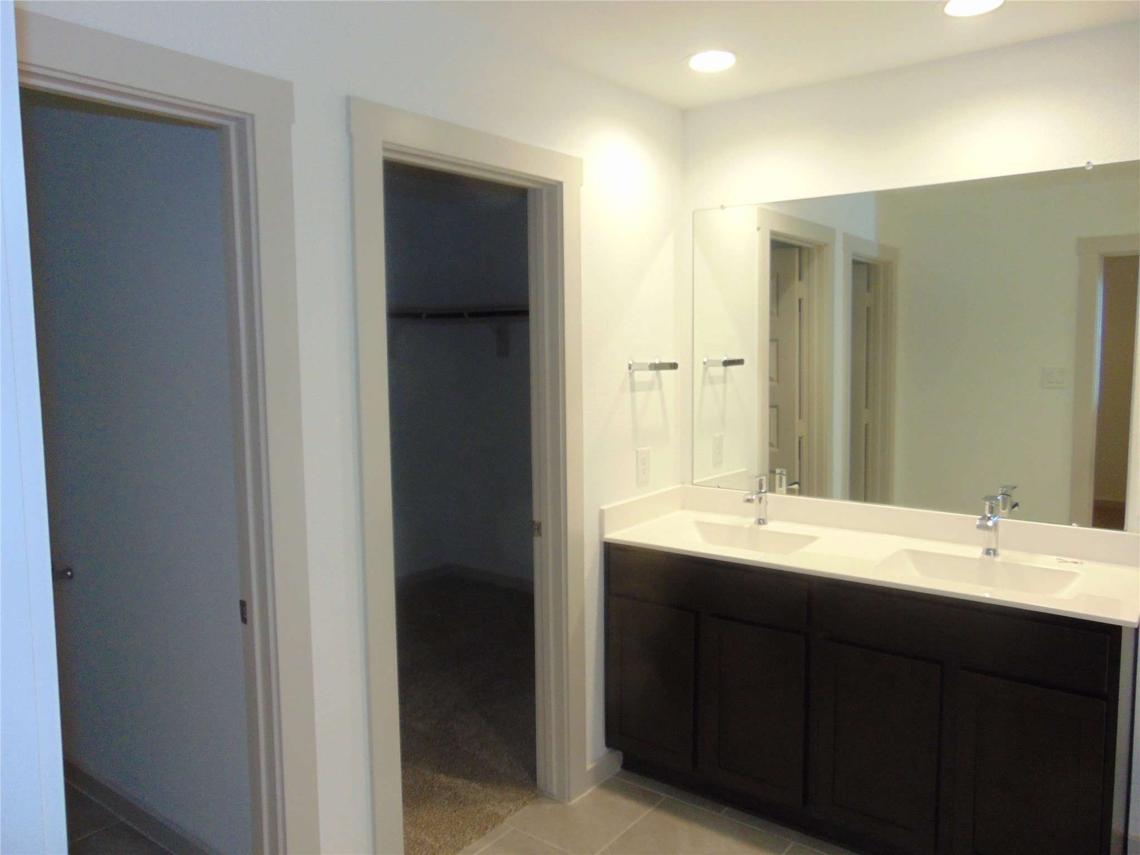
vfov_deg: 54.9
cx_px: 570
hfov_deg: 69.4
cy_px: 428
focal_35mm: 25
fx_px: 823
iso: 200
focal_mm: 4.5
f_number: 3
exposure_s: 1/30
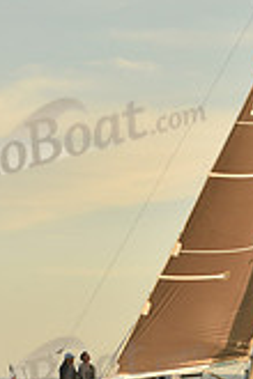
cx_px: 325
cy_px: 234
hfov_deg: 5.0
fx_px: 2899
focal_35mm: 275
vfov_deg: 7.5
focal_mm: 78
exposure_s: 1/640
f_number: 5
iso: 250
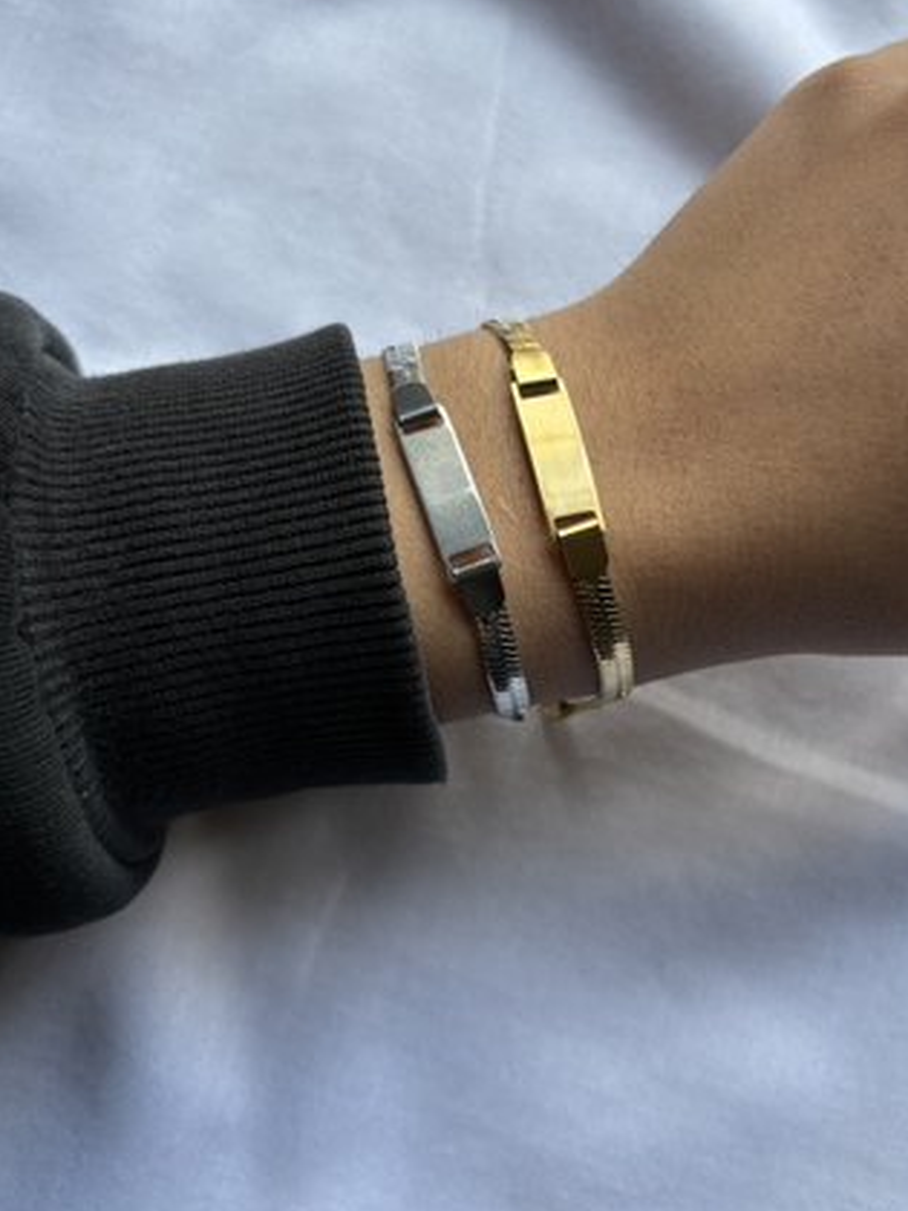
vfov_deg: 55.2
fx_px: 1154
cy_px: 538
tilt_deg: -78.1
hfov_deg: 42.9
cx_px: 499
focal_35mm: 33
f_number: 1.6
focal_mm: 5.96
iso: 50
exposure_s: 1/122
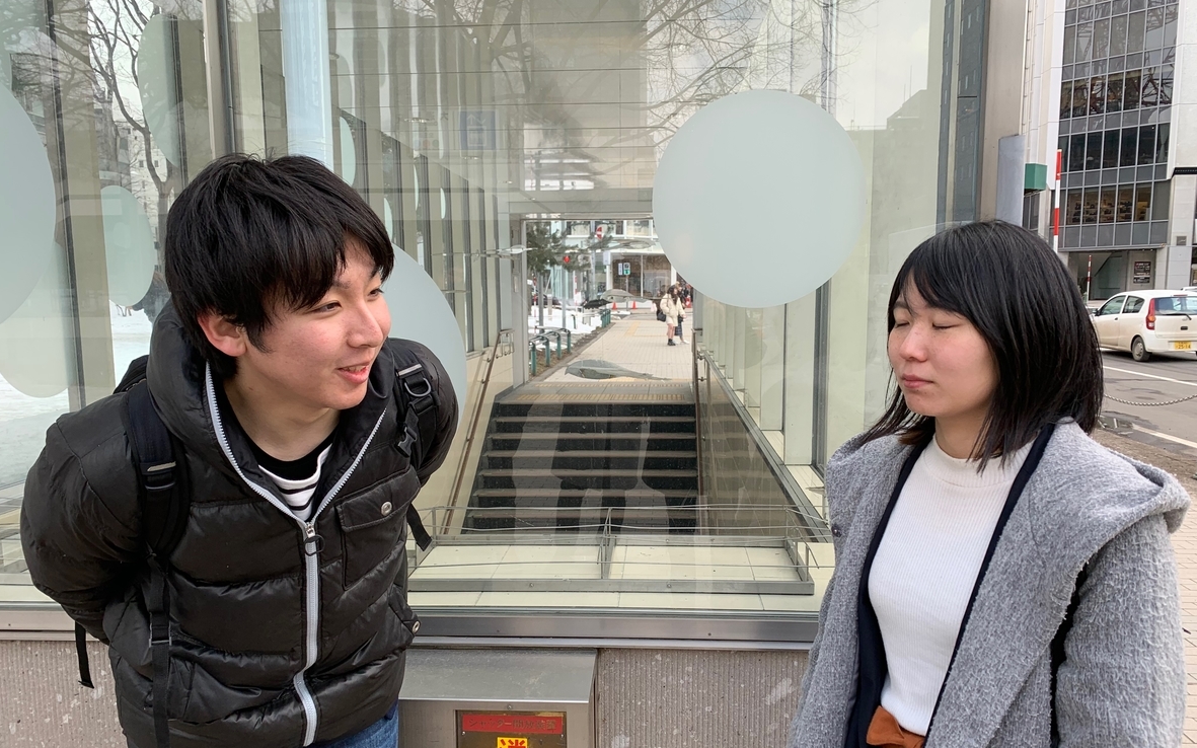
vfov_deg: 44.4
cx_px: 607
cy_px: 420
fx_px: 913
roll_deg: +1.1
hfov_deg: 66.5
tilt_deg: -7.2
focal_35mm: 28
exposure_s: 1/371
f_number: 1.8
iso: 25
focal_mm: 4.25
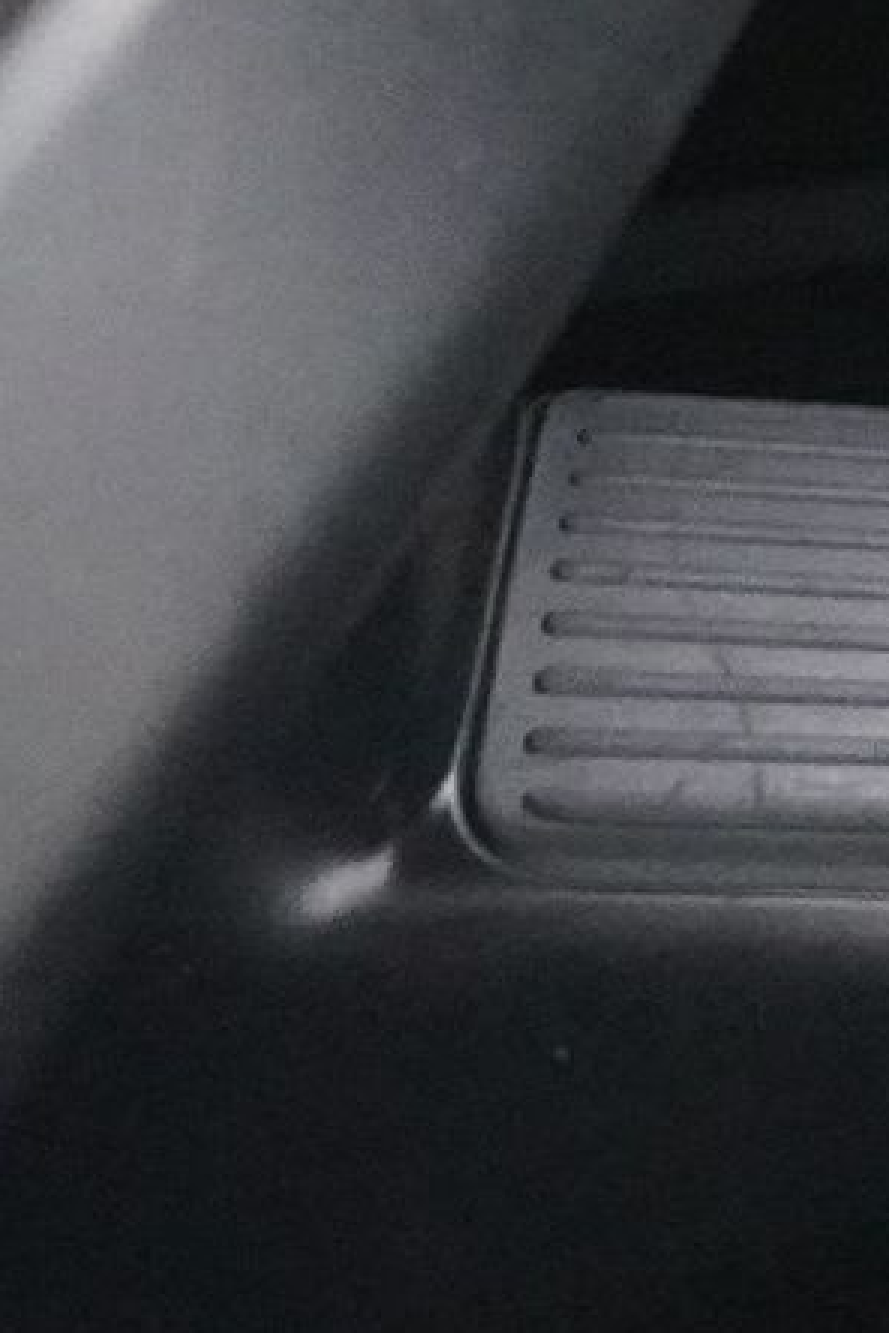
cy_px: -743
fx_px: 5000
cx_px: 3367
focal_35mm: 135
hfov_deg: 7.6
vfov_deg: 14.1
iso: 6400
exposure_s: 1/40
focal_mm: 16
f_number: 3.5
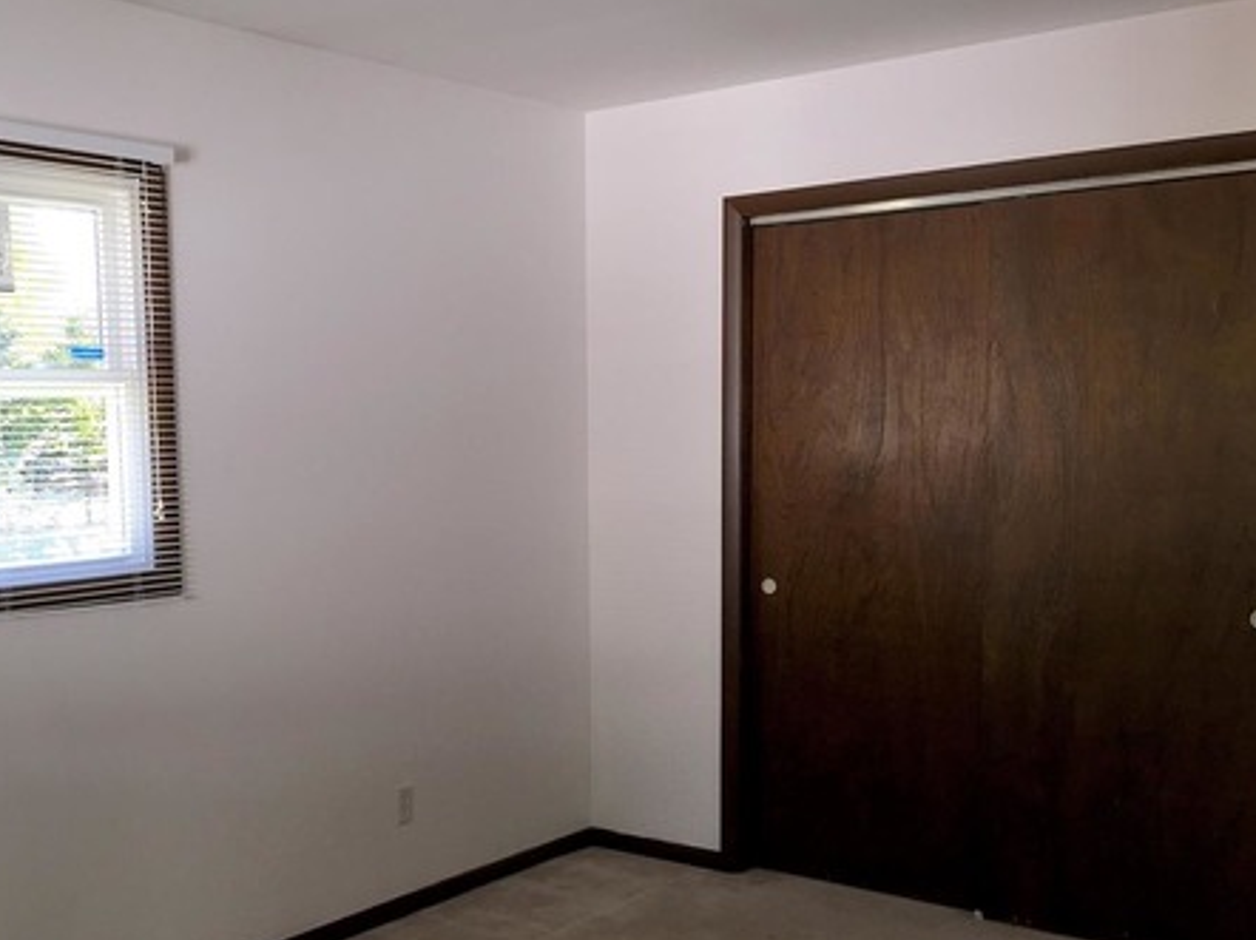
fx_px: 1523
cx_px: 463
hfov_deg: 44.4
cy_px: 591
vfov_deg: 34.1
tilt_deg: -6.7
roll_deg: +0.9
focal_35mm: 42
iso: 32
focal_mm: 4.15
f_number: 2.2
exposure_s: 1/30
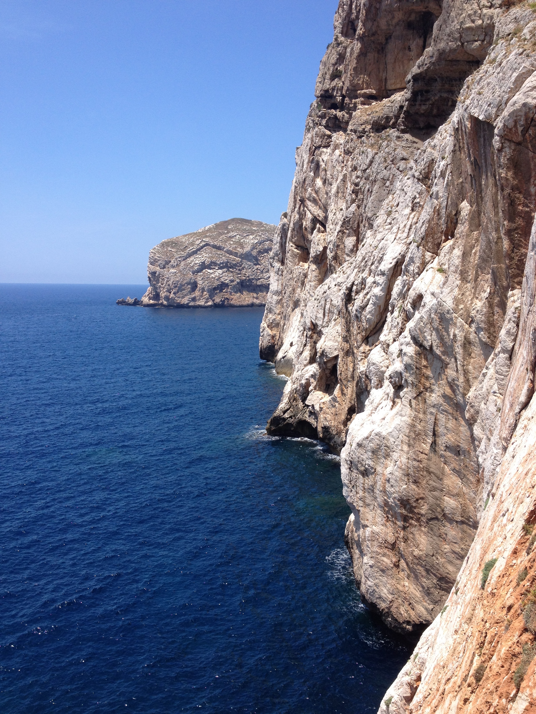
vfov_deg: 52.6
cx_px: 268
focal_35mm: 35
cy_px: 357
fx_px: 723
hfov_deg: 40.7
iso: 50
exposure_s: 1/1346
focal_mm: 4.28
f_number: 2.4
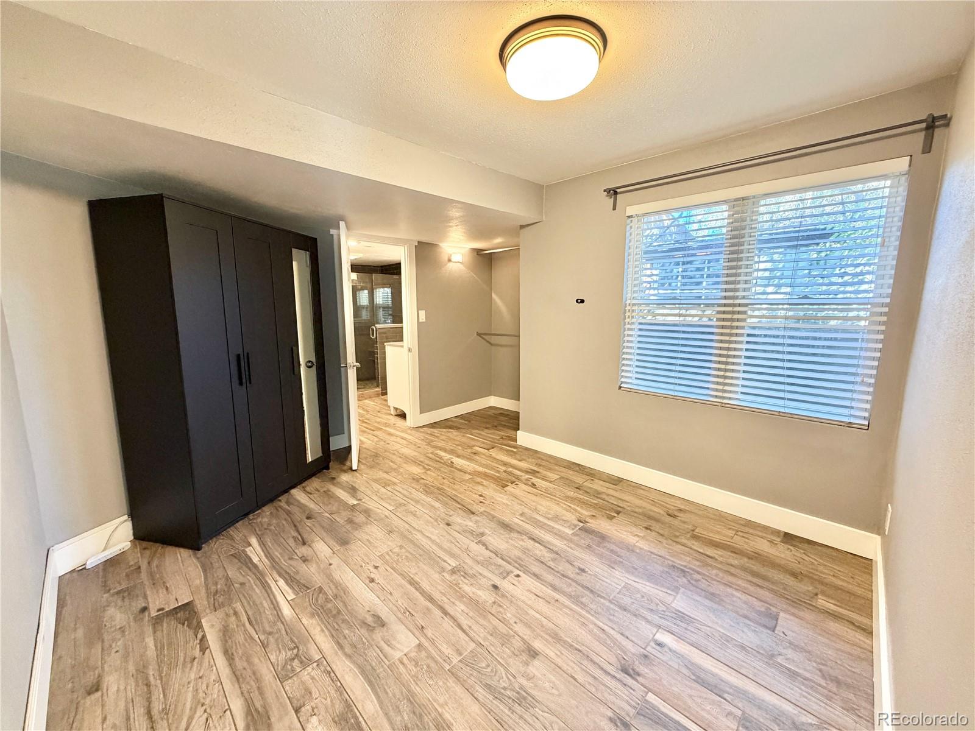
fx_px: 394
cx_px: 488
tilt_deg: -7.4
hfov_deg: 102.1
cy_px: 366
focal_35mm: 14
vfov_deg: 85.7
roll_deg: +0.8
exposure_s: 1/60
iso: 320
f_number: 2.2
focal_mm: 2.22
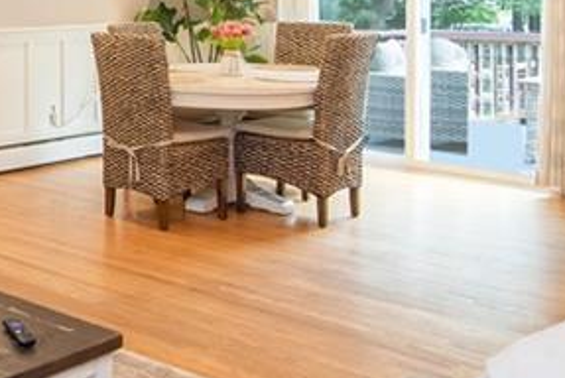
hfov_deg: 29.5
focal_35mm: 57
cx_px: -134
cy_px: 42
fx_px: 895
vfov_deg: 23.3
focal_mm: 16
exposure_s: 1/125
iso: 800
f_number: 5.6
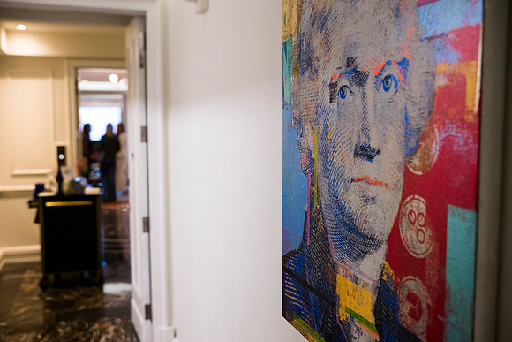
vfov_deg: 37.9
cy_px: 171
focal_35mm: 35
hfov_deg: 54.4
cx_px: 256
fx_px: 498
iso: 1600
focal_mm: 35
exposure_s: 1/125
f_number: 3.2
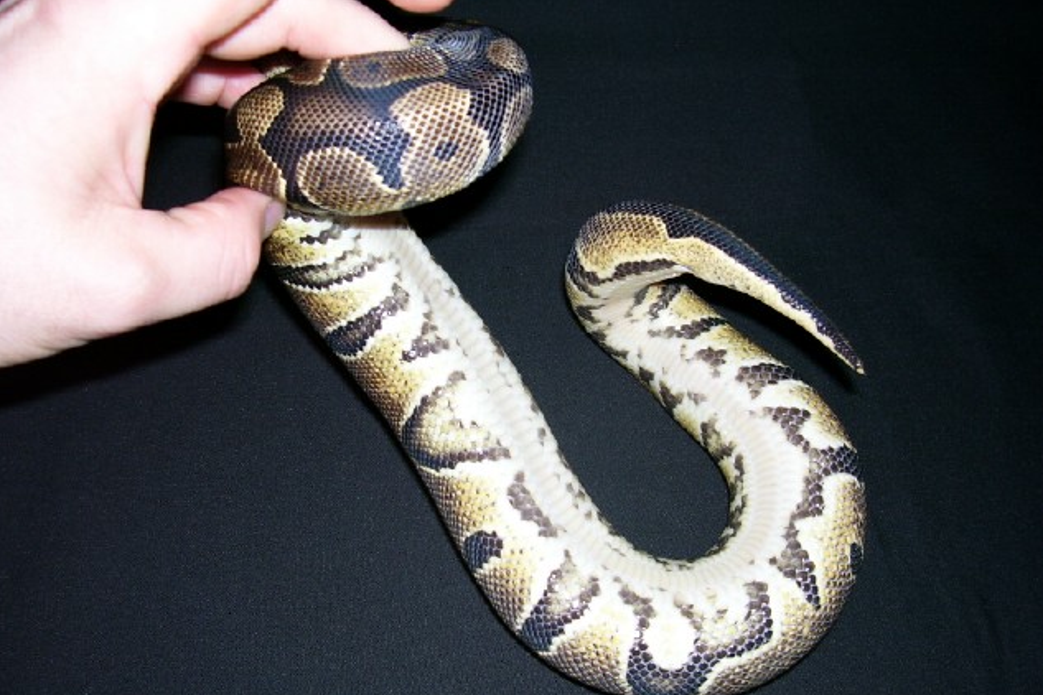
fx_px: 1043
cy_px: 370
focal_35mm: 36
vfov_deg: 36.9
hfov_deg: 53.1
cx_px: 517
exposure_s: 1/60
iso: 80
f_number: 2.7
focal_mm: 5.6
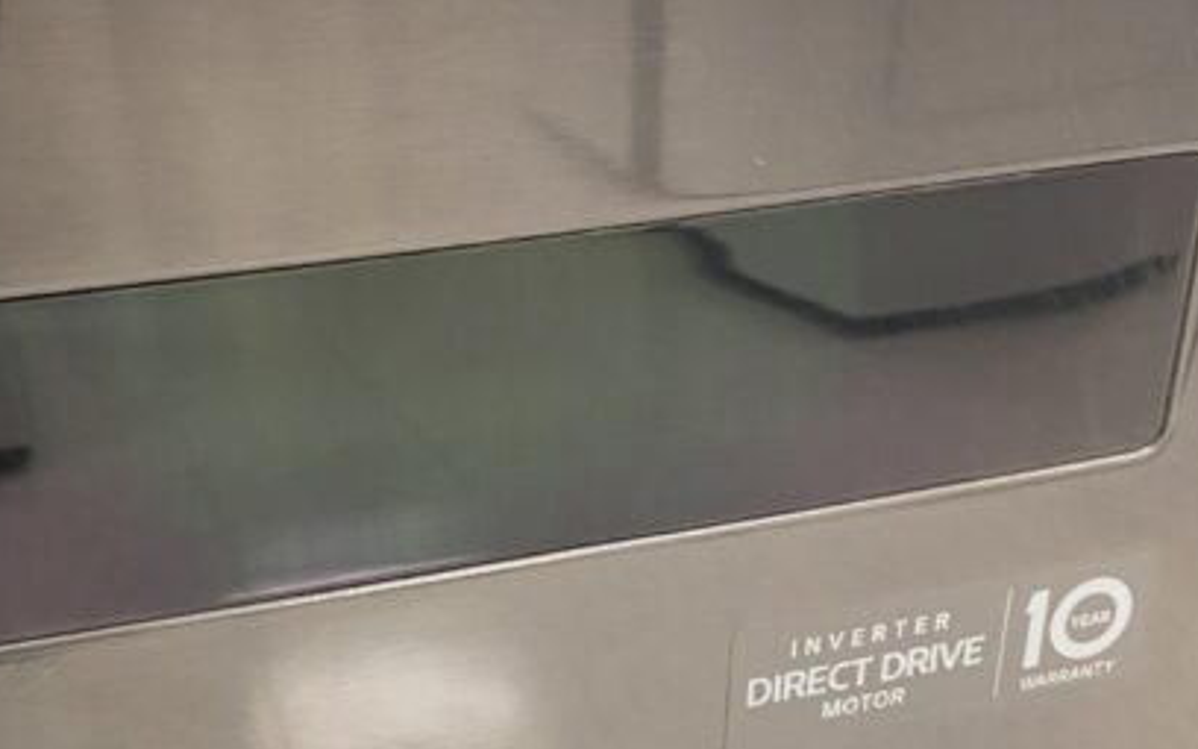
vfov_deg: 23.7
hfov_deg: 37.4
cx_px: 479
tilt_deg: -29.6
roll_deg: +0.8
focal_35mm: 54
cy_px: 585
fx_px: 1763
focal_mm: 4.25
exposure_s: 1/44
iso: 200
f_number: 1.8
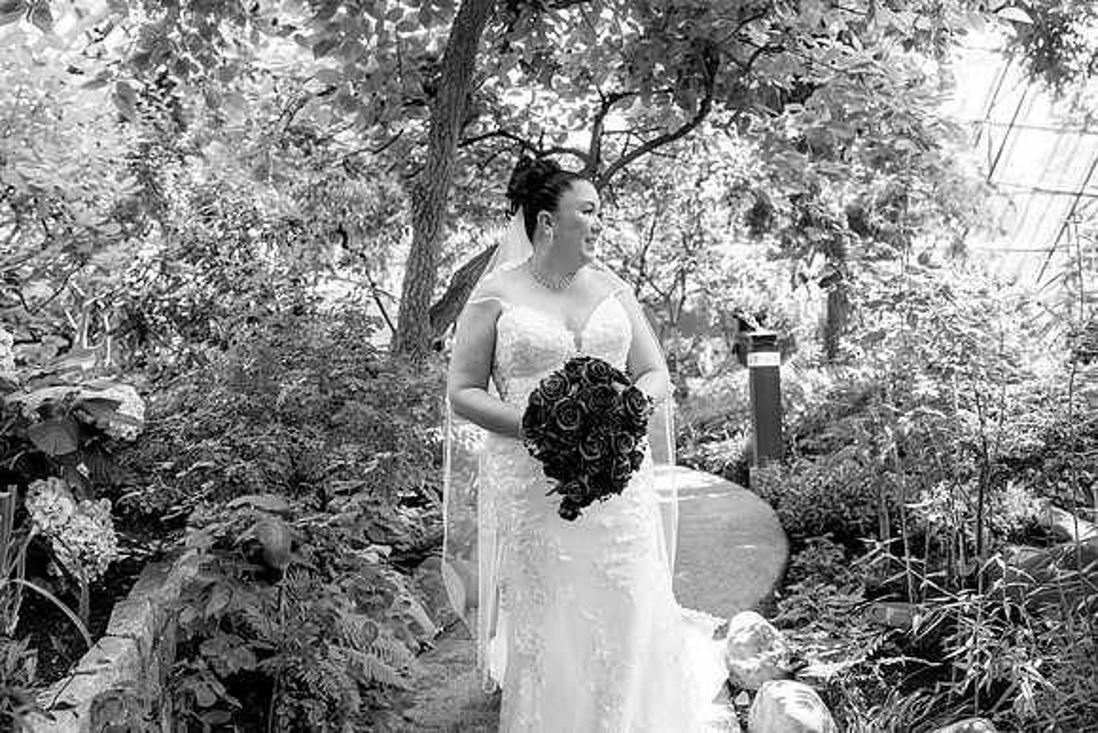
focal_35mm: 28
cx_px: 549
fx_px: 854
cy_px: 366
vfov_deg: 46.4
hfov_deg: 65.5
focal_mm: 28
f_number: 3.2
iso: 400
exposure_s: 1/320
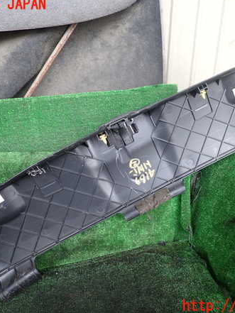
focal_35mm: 34
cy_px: 155
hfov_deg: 41.8
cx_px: 130
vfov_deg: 53.9
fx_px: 308
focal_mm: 4.5
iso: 125
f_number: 2
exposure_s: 1/60
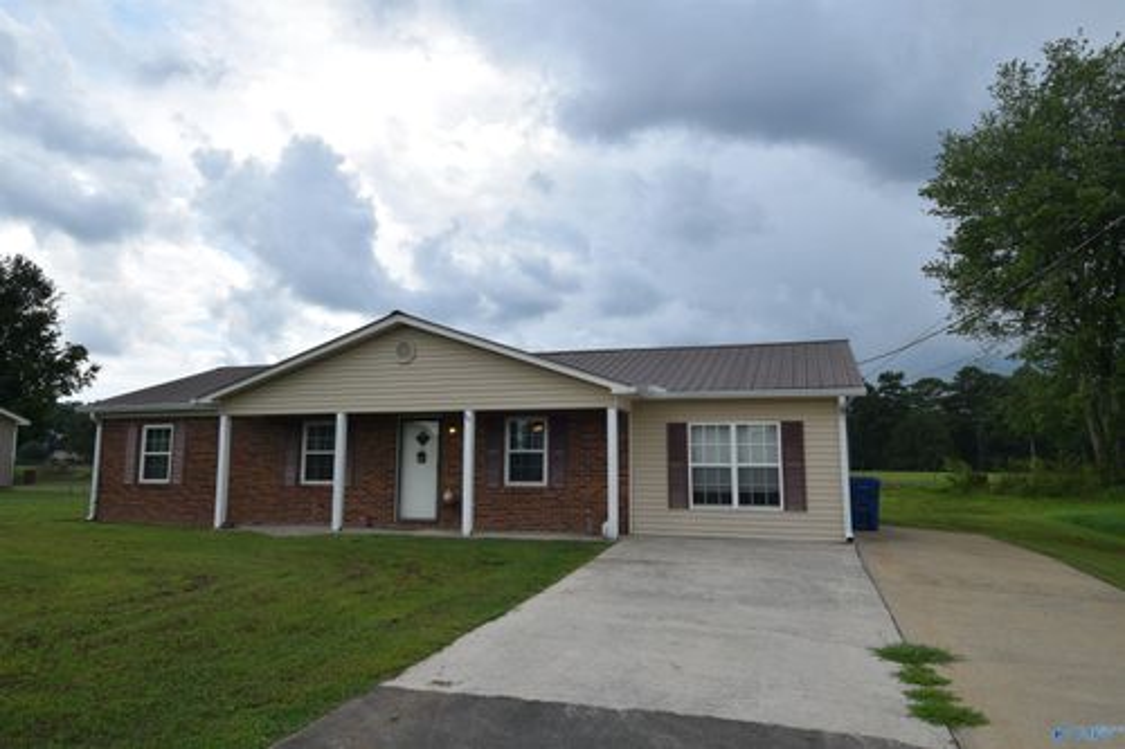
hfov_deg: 53.1
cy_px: 374
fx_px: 1125
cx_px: 562
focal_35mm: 36
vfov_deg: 36.8
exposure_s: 1/400
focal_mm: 24
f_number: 10
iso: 200
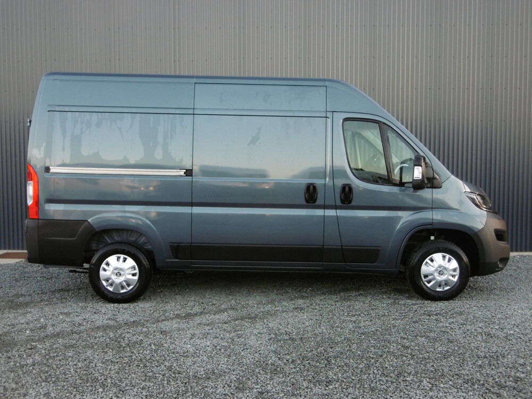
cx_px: 266
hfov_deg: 49.0
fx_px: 584
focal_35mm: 38
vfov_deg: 37.7
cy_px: 200
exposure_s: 1/60
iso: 250
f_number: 3.7
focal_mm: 6.8
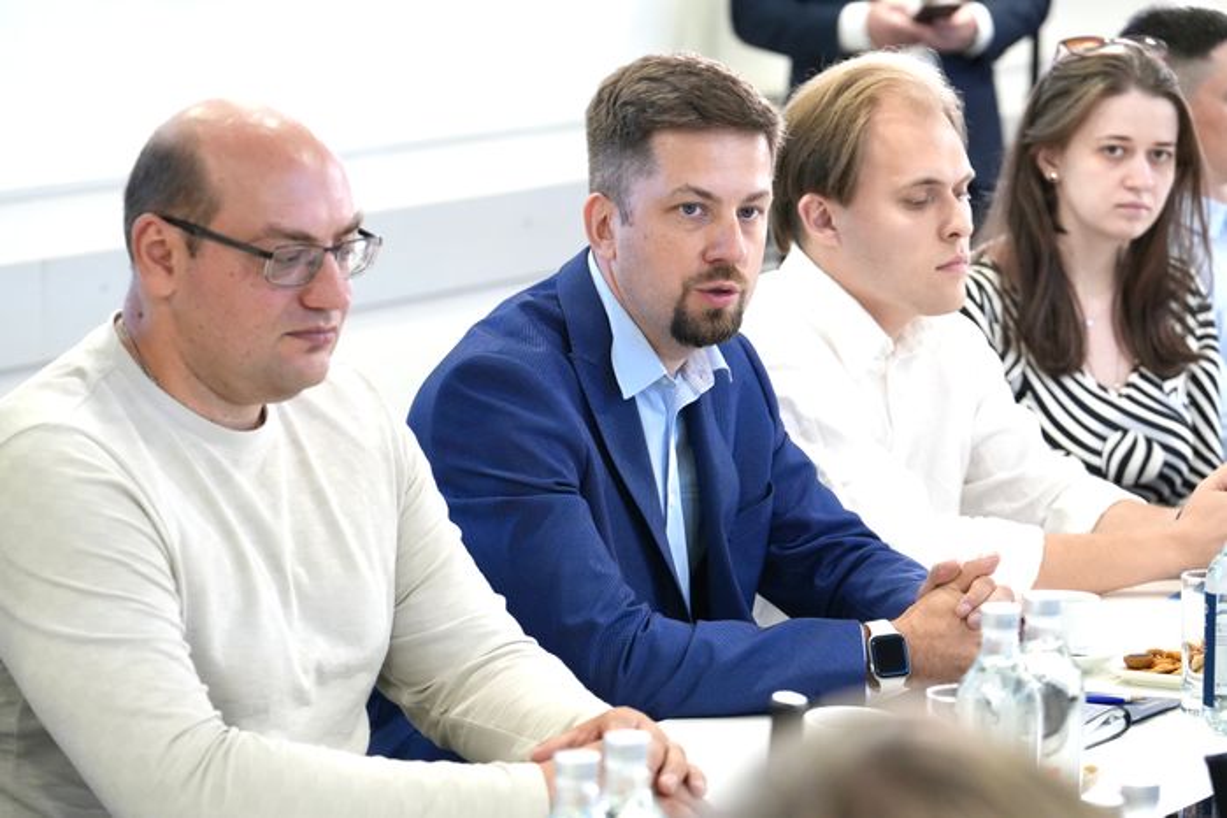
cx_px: 614
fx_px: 5112
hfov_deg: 13.7
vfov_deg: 9.1
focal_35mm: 150
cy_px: 409
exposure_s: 1/160
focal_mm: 150
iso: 4000
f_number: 5.6
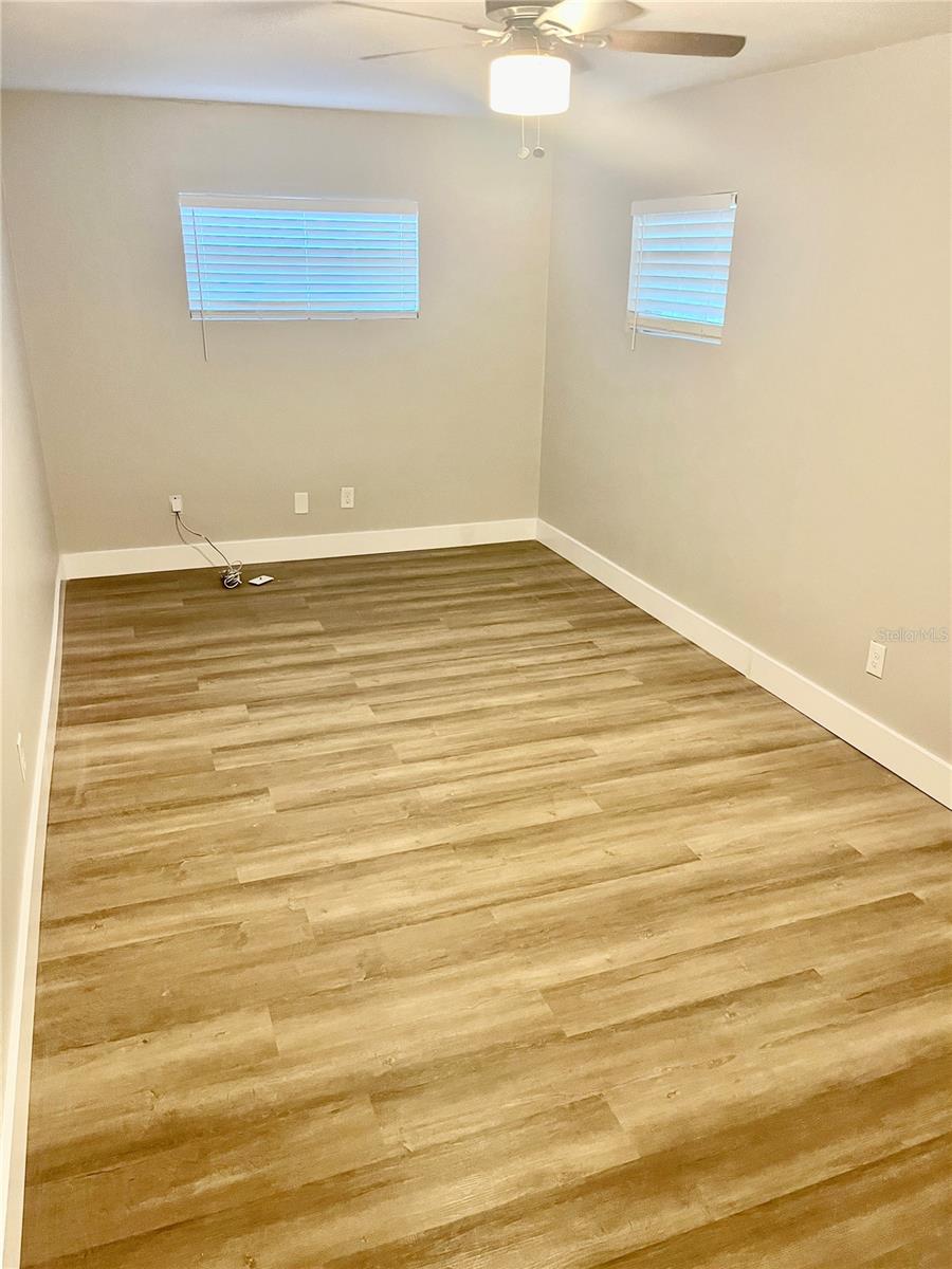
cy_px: 634
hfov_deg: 53.1
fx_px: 953
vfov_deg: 67.3
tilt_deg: -22.8
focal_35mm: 26
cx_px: 476
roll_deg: -1.4
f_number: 1.6
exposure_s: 1/40
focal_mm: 5.1
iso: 400
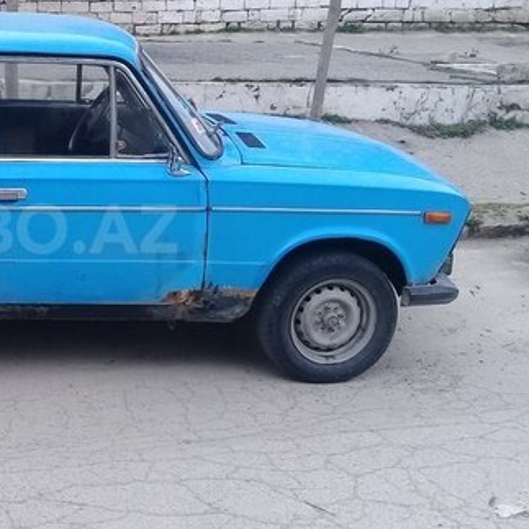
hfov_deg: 28.8
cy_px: 228
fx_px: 968
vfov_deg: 30.5
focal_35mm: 56
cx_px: 10
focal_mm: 3.3
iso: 50
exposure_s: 1/245
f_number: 2.2
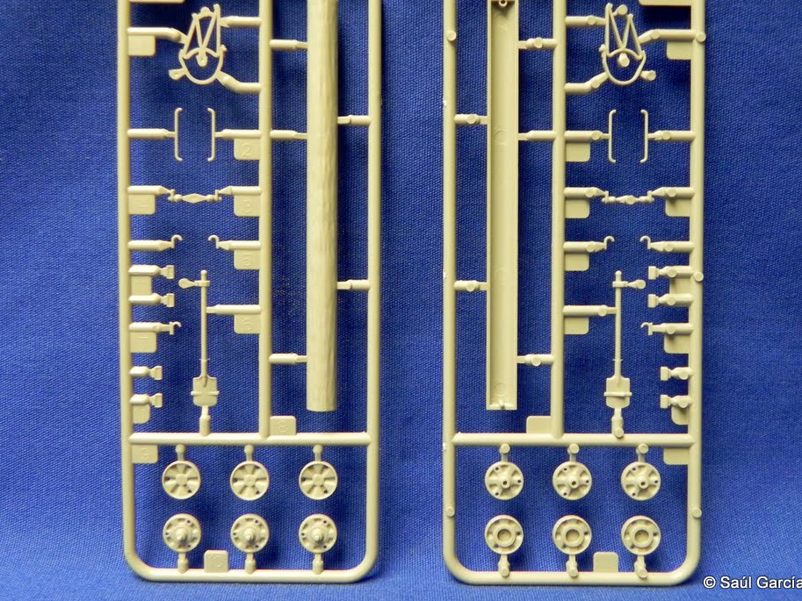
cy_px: 272
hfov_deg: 50.1
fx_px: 857
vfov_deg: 38.6
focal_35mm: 37
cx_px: 394
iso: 400
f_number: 2.8
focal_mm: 5.9
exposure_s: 1/25.5
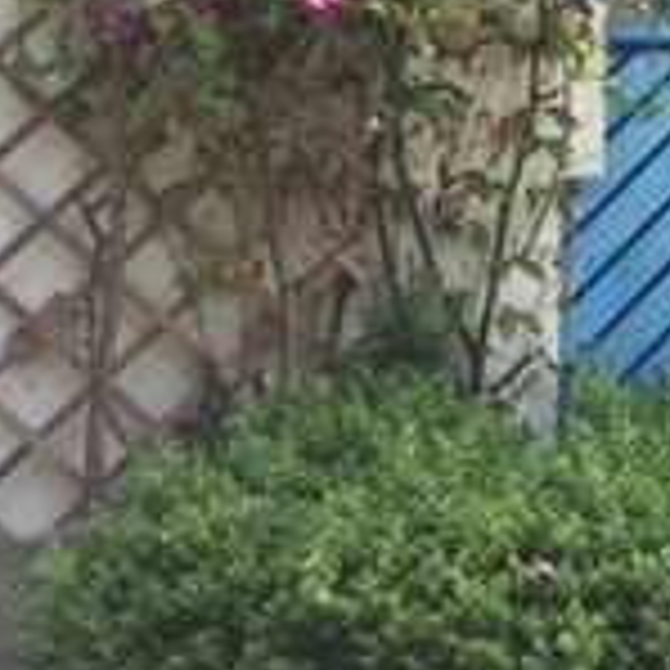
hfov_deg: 14.8
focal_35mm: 103
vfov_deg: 15.9
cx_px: 1187
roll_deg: +0.8
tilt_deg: +5.2
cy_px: -238
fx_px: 2255
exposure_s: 1/306
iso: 25
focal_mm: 4.15
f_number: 2.2
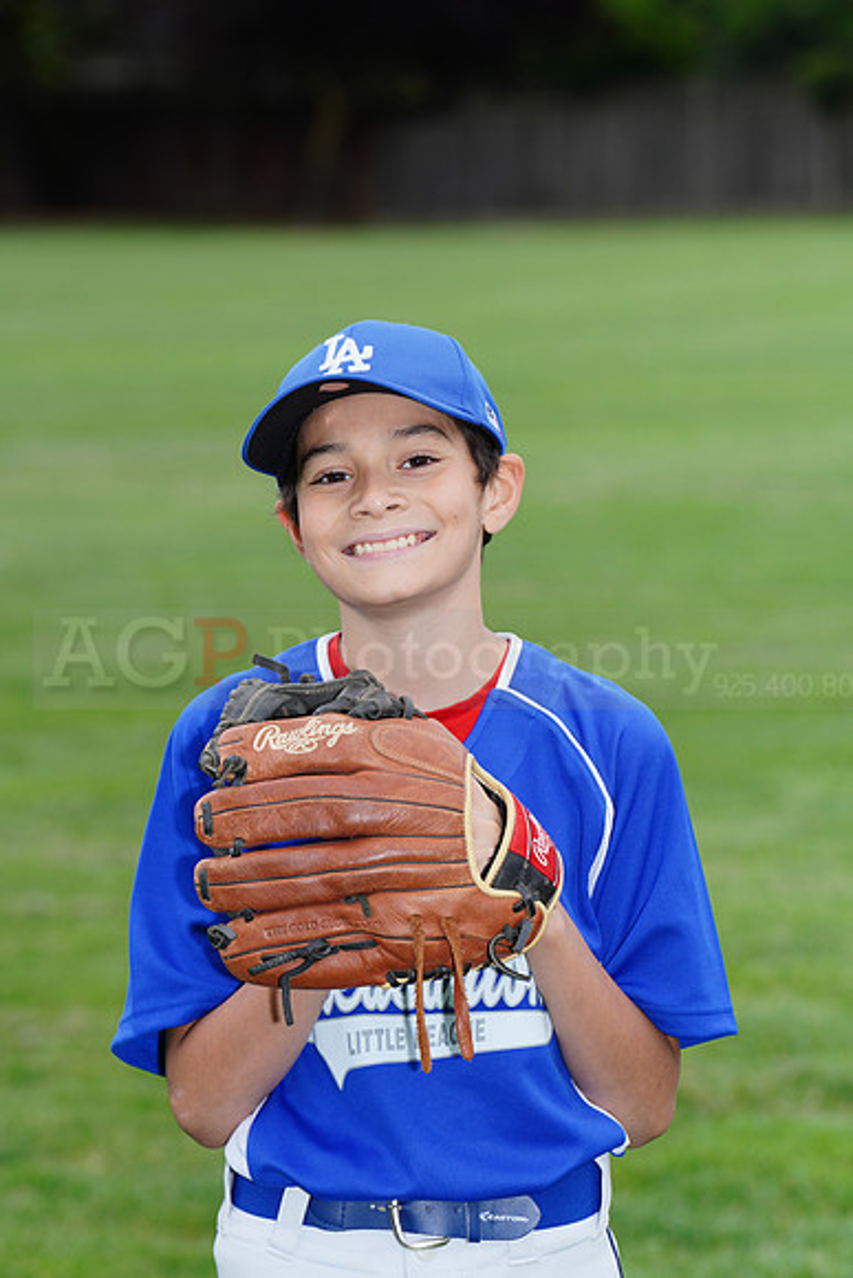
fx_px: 7104
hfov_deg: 6.9
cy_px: 639
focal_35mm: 200
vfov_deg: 10.3
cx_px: 426
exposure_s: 1/200
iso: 200
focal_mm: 200
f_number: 8
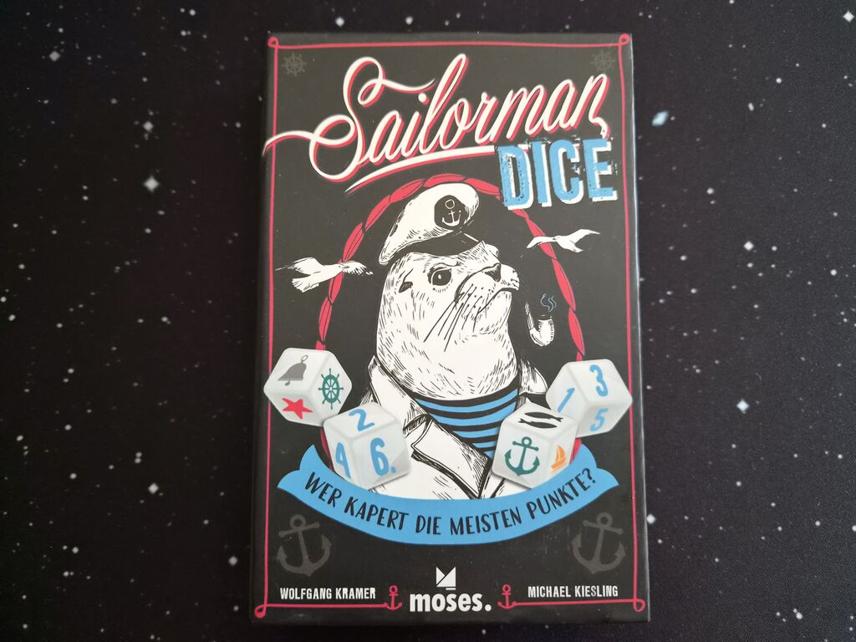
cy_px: 321
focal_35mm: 23
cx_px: 428
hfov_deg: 73.9
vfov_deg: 58.9
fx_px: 569
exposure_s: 1/100
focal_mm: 5.4
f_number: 1.8
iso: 800
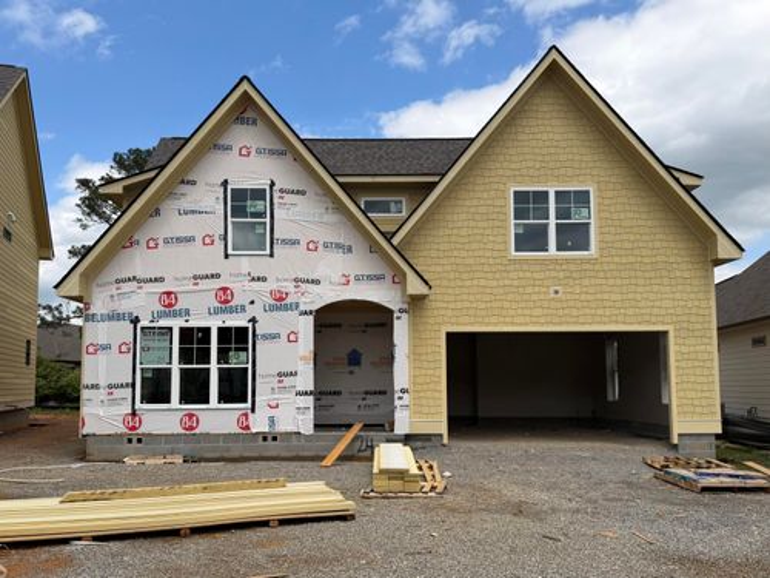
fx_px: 534
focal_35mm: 24
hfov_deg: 71.6
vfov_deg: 56.8
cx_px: 385
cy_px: 289
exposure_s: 1/5319
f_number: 1.78
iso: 80
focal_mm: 6.76
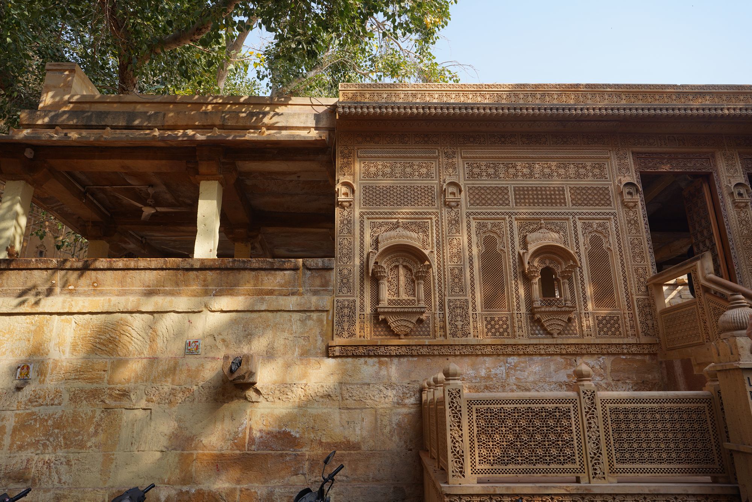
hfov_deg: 73.7
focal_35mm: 24
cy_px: 251
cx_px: 376
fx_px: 501
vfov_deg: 53.1
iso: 100
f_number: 8
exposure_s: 1/100
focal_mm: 24
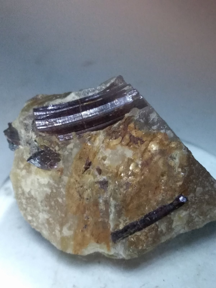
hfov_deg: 53.1
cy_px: 144
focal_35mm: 26
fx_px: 216
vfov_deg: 67.3
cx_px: 108
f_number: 2
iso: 917
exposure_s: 1/14.3
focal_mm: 3.54
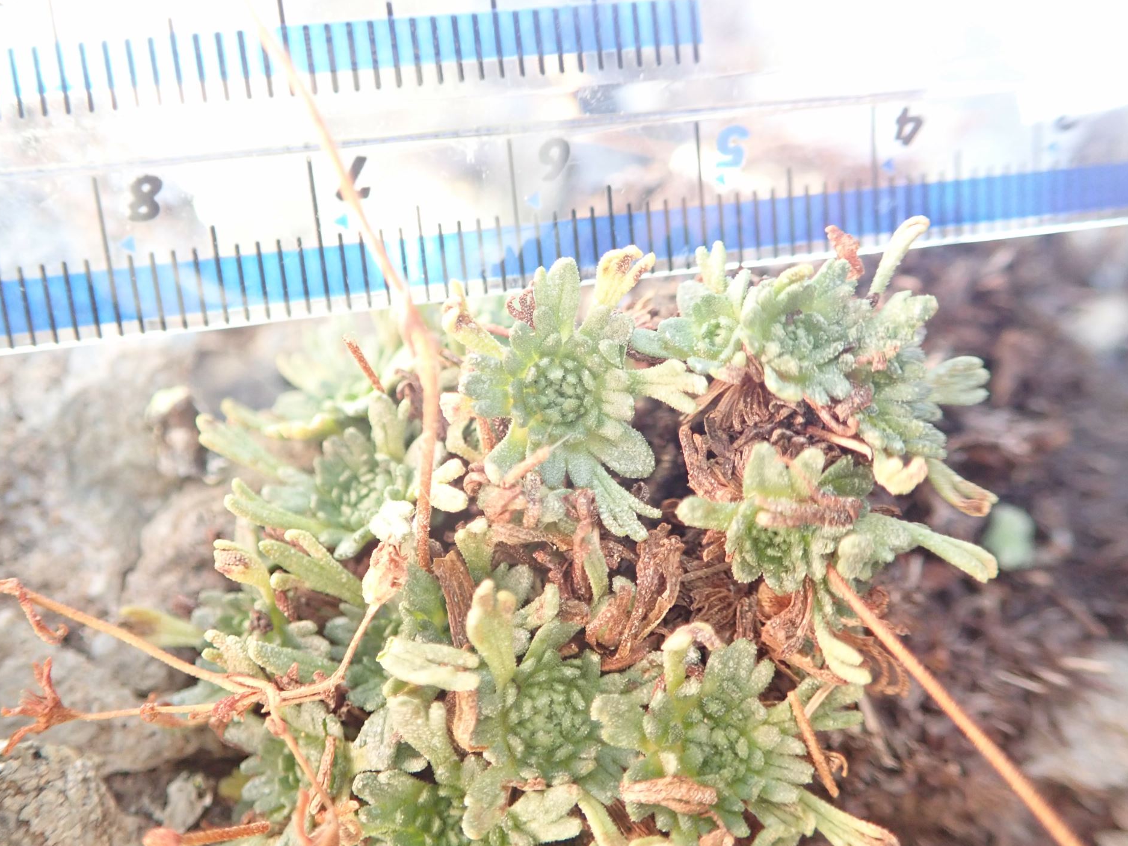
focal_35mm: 32
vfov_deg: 44.2
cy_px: 421
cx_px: 528
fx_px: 1043
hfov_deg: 56.8
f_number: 2.3
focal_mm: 5.5
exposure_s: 1/125
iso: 500
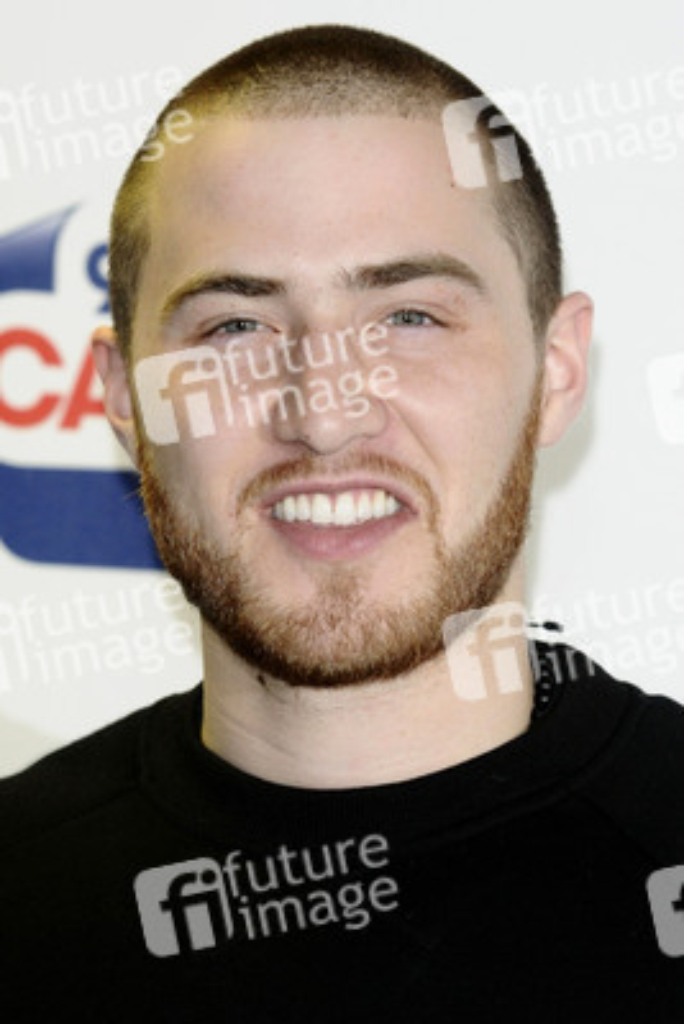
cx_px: 342
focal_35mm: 195
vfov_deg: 10.5
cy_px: 512
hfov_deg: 7.0
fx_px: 5552
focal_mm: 130
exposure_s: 1/200
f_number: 4.5
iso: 640
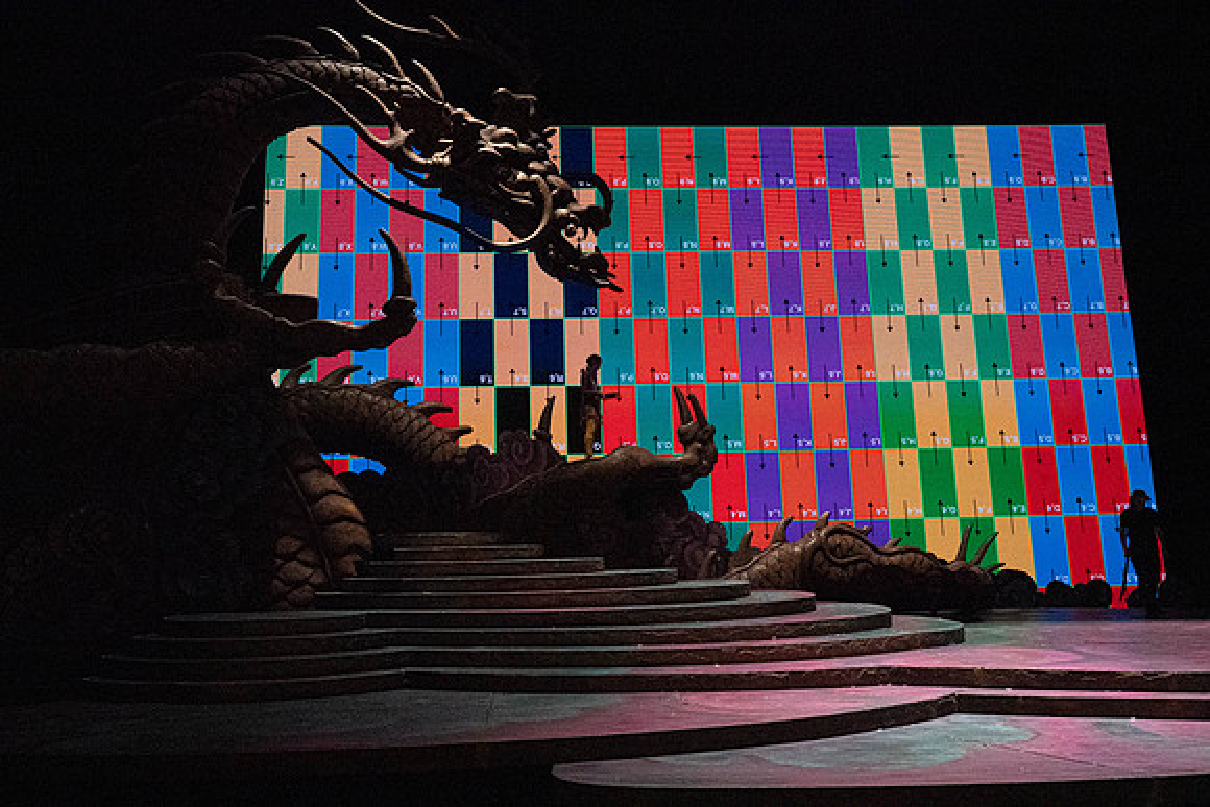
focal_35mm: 37
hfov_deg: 51.9
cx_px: 605
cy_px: 404
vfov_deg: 36.0
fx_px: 1244
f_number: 9
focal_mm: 37
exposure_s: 1/400
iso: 25600
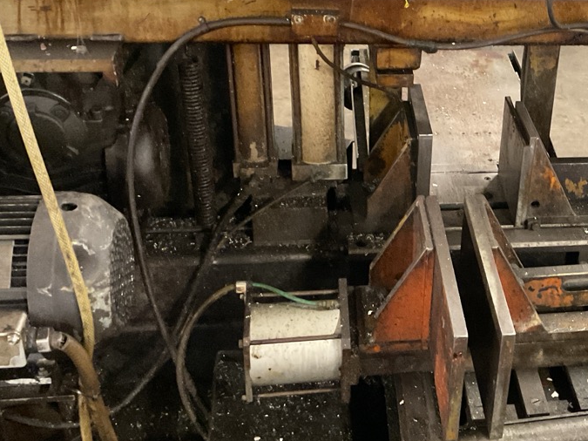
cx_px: 524
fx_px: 934
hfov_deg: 33.2
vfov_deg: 26.5
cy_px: 174
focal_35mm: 55
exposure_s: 1/24
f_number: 1.8
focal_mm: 3
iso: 500
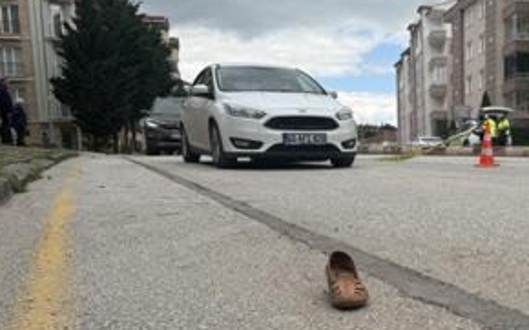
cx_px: 414
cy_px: 290
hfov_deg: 40.3
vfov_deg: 26.1
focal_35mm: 48
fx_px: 692
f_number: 1.78
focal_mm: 6.76
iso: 80
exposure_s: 1/3279
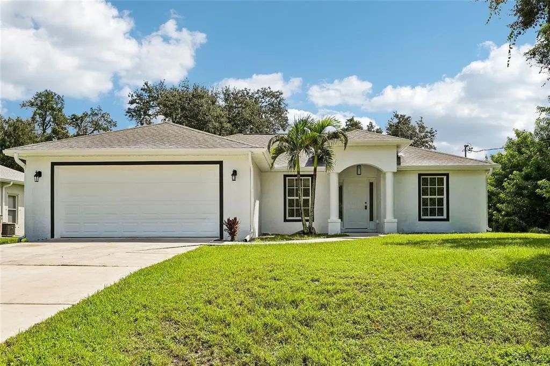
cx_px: 275
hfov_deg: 61.9
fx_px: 458
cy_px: 183
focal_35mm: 30
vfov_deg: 43.6
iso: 400
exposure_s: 1/1600
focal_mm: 30
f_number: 8
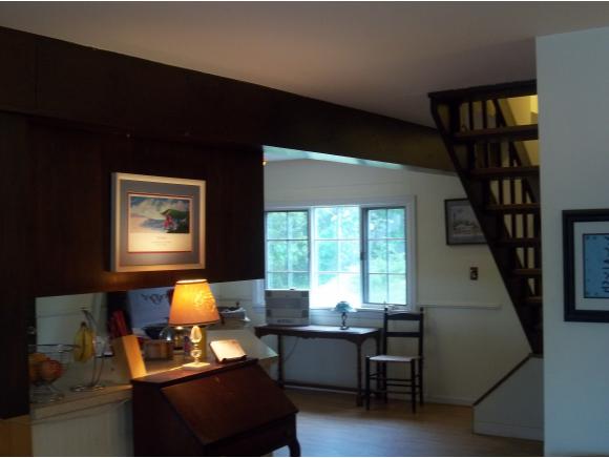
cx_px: 304
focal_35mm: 47
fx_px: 828
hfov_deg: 40.4
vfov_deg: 30.9
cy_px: 229
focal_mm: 8.3
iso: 176
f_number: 4.58
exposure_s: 1/10
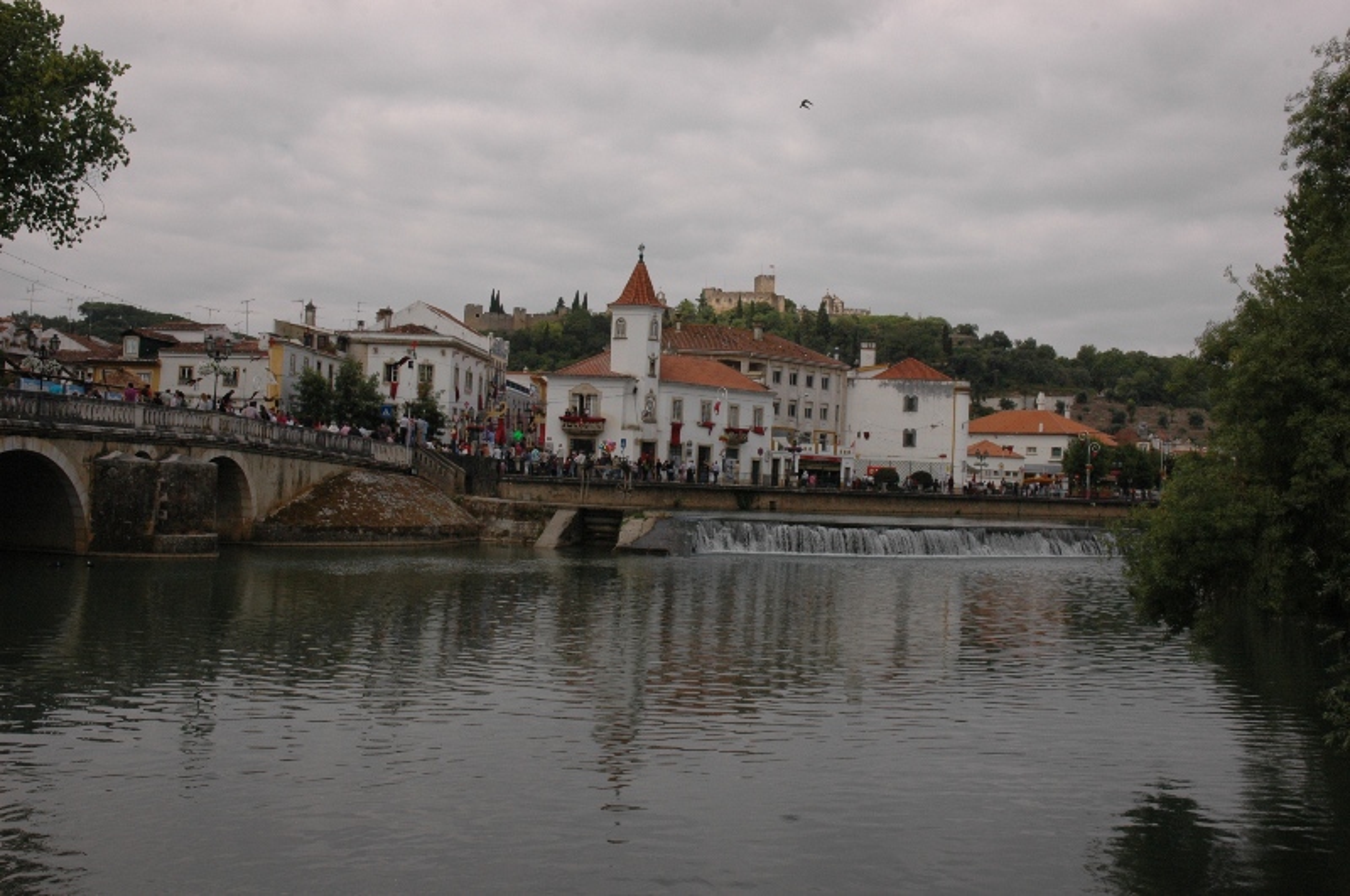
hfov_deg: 51.3
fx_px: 1404
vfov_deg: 35.4
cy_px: 448
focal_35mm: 38
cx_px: 675
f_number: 11
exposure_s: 1/500
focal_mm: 25
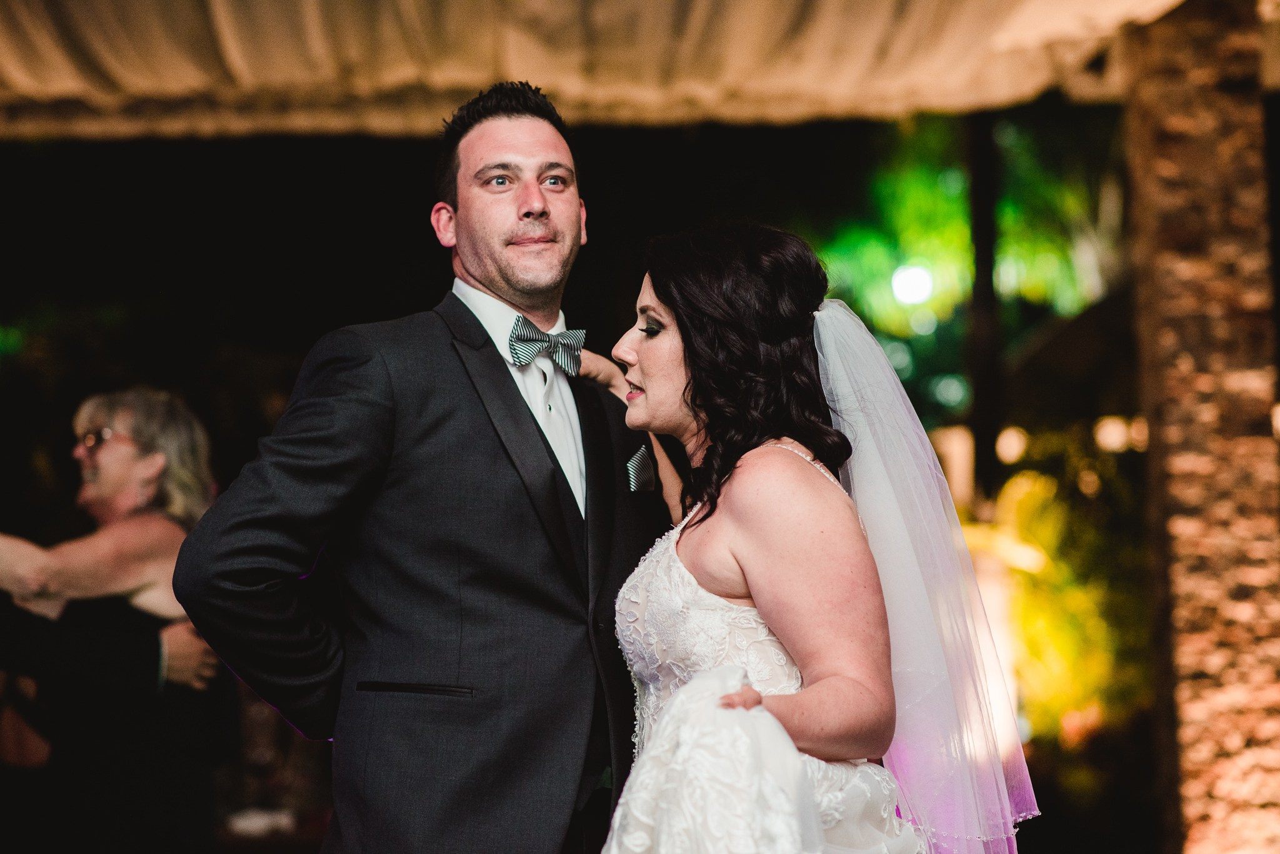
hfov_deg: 23.9
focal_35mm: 85
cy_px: 427
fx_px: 3023
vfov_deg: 16.1
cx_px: 640
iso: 1250
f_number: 2.8
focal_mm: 85
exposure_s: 1/160
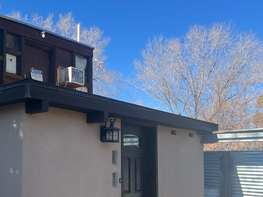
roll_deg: -0.3
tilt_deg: +5.7
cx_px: 56
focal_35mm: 41
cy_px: 132
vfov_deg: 34.8
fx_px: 312
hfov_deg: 43.8
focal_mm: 5.7
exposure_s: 1/1511
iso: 50
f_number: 1.5
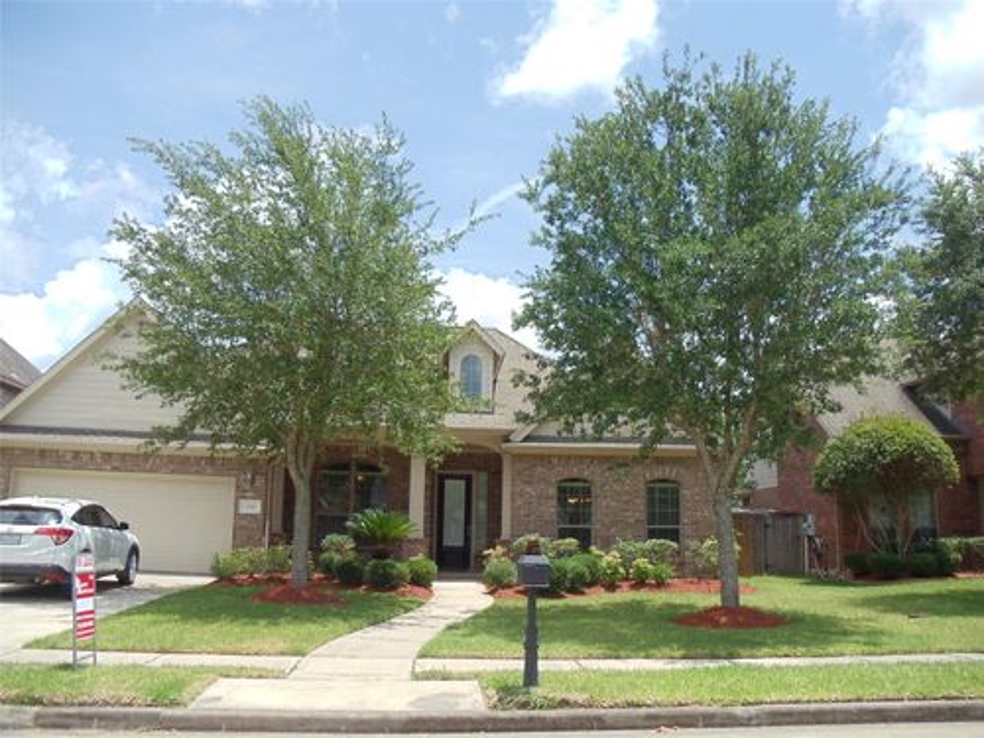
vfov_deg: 32.9
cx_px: 492
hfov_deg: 42.9
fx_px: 1251
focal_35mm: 44
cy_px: 369
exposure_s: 1/160
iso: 80
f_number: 7.1
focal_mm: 6
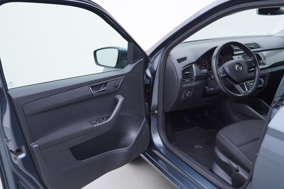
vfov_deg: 36.9
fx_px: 284
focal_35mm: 36
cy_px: 94
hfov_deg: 53.1
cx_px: 142
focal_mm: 24
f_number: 3.2
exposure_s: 1/50
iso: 125
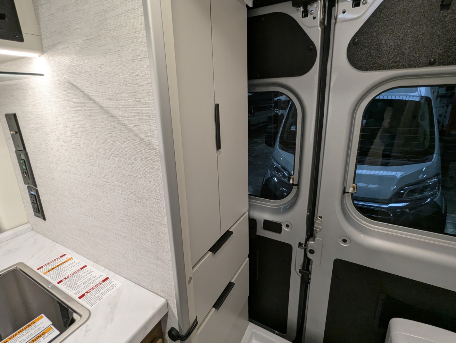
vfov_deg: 74.8
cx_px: 222
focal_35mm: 17
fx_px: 224
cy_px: 165
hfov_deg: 90.9
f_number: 2.2
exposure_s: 1/109
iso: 179
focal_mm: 2.35
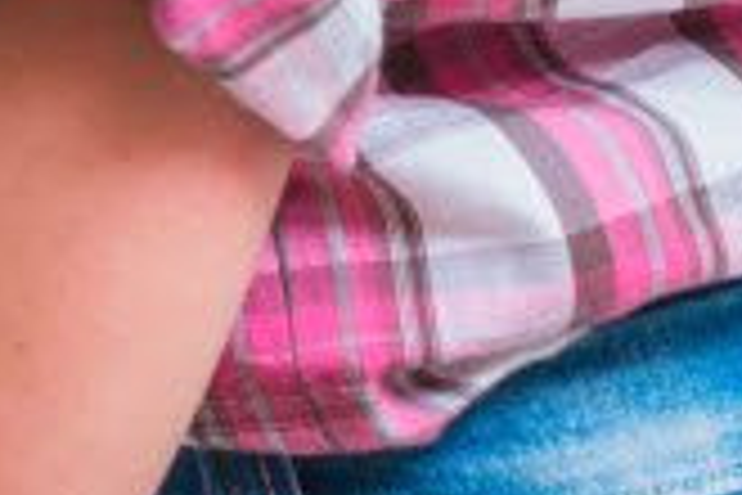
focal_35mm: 363
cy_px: -988
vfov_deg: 3.7
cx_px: -1488
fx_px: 7481
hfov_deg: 5.3
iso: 160
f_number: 5.6
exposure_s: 1/160
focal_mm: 50
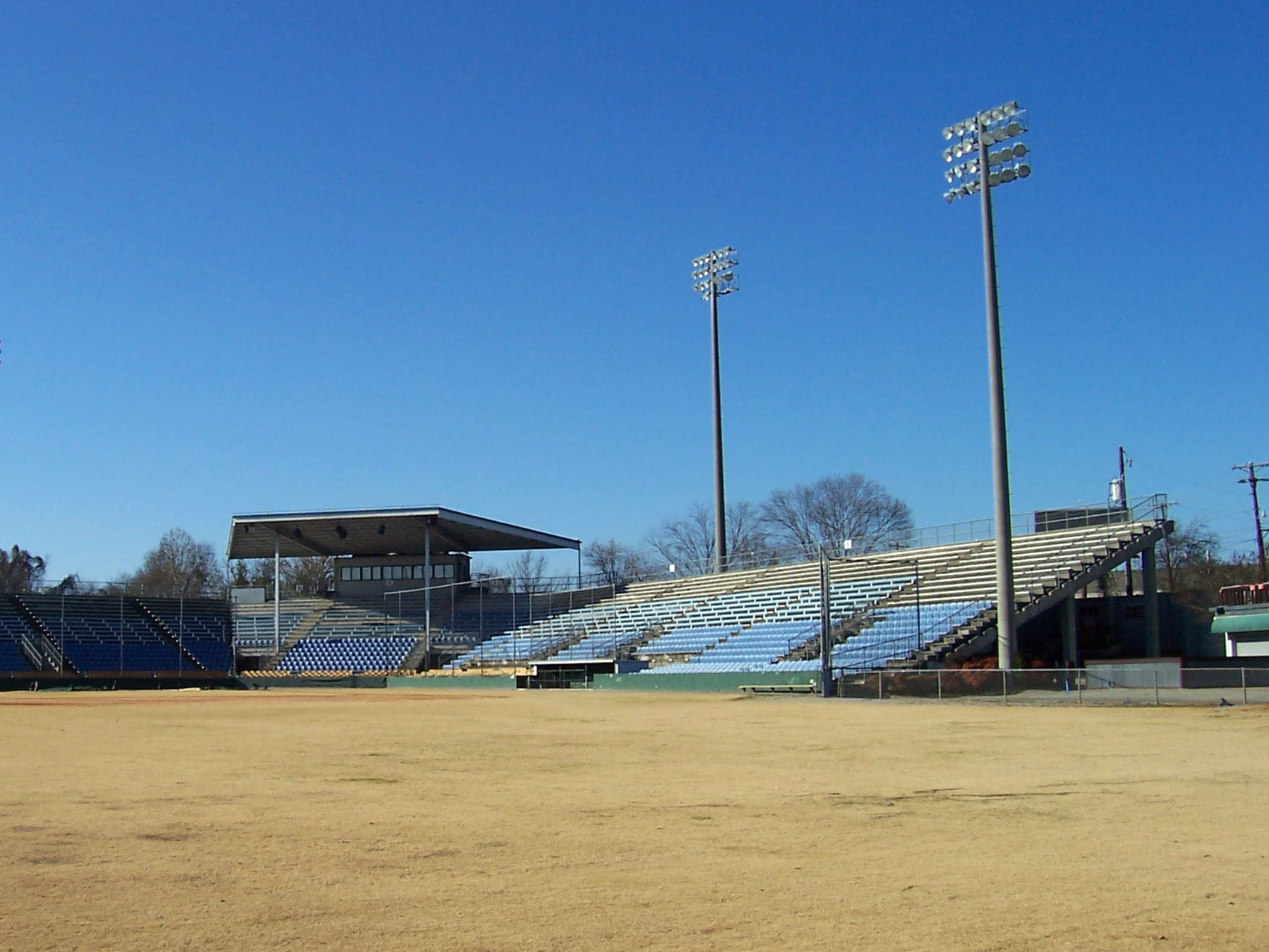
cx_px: 414
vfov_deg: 31.5
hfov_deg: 40.7
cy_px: 506
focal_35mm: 46
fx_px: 1686
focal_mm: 5.6
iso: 80
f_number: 5.6
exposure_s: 1/750
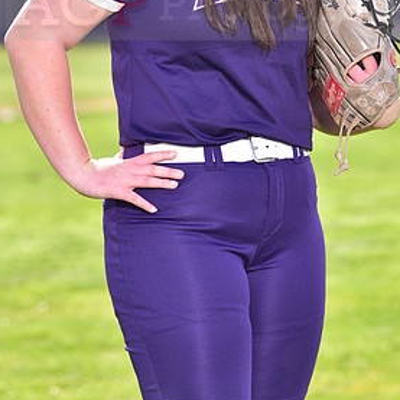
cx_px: 264
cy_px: -6
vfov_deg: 6.3
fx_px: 3608
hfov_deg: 6.3
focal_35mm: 276
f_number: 5
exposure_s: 1/250
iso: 100
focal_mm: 155
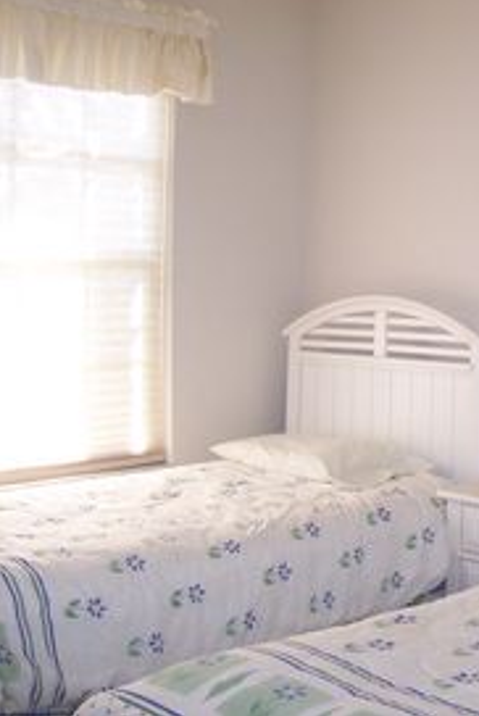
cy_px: 355
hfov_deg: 25.2
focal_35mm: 52
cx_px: 437
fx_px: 1035
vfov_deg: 38.1
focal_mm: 5.6
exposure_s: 1/60
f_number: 2.8
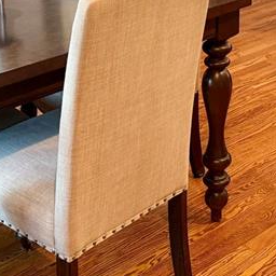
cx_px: 210
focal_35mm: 85
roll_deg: -0.5
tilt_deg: -14.4
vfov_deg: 19.4
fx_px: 767
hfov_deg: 20.2
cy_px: -37
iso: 200
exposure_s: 1/60
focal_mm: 6.76
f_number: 1.78
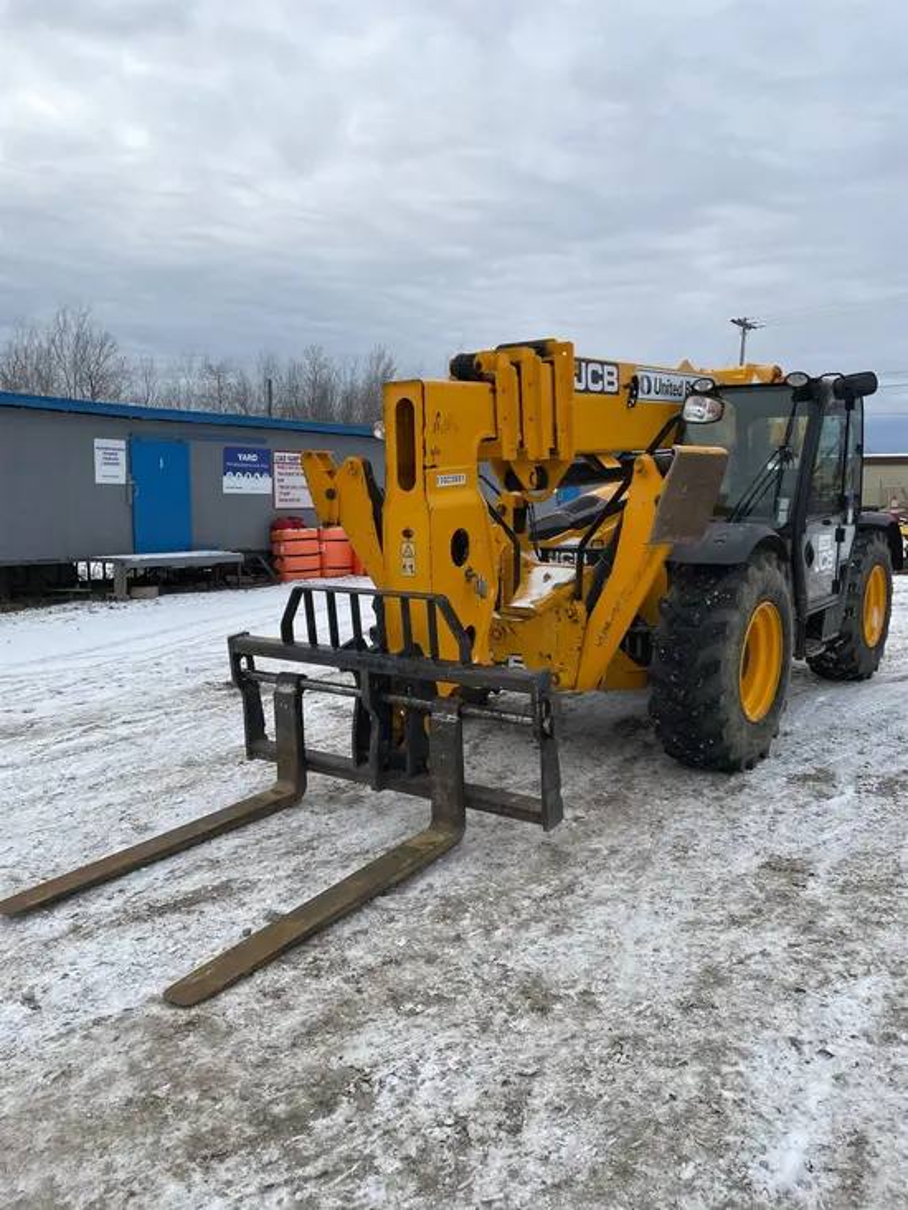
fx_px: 909
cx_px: 454
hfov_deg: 53.1
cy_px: 605
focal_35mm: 26
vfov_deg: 67.3
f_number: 1.6
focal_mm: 4.2
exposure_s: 1/3731
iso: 50
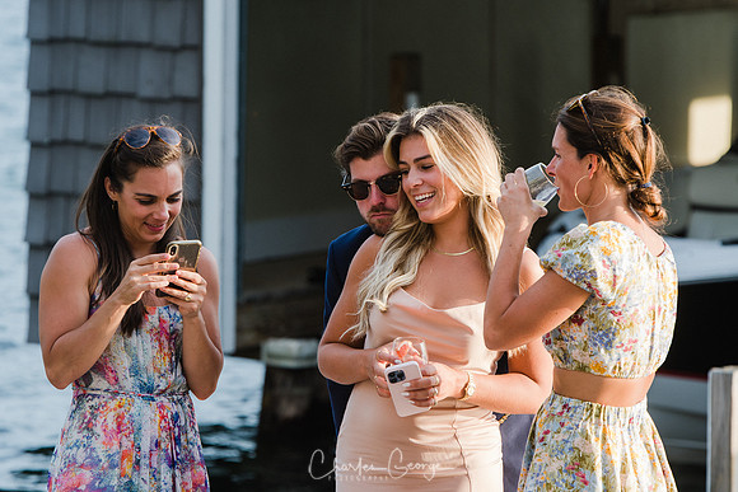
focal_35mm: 255
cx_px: 369
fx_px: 5228
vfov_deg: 5.4
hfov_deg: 8.1
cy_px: 246
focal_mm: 170
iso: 200
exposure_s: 1/320
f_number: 4.5
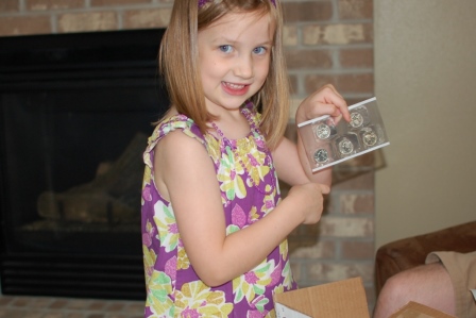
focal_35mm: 52
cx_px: 238
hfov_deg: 37.8
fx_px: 694
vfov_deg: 25.8
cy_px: 159
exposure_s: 1/60
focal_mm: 35
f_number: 2.8
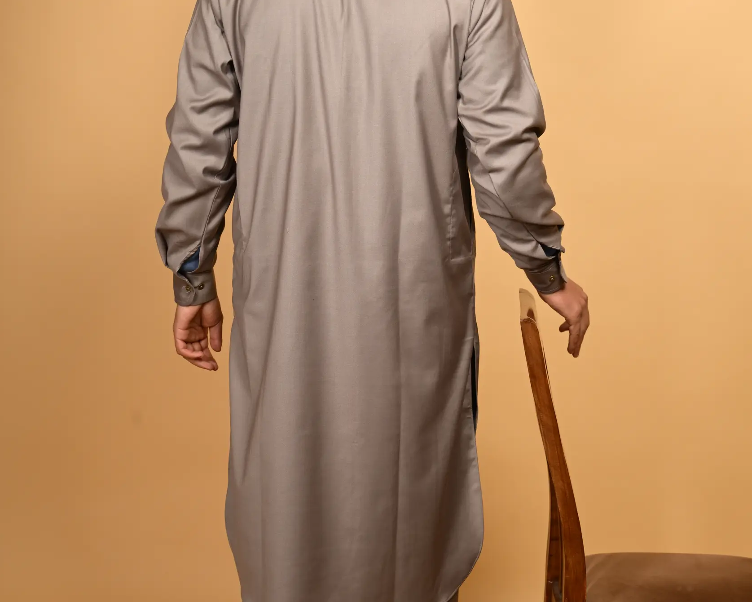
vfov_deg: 21.7
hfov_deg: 27.1
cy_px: 155
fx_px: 1558
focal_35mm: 70
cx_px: 371
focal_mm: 49
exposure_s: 1/200
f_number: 7.1
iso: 200
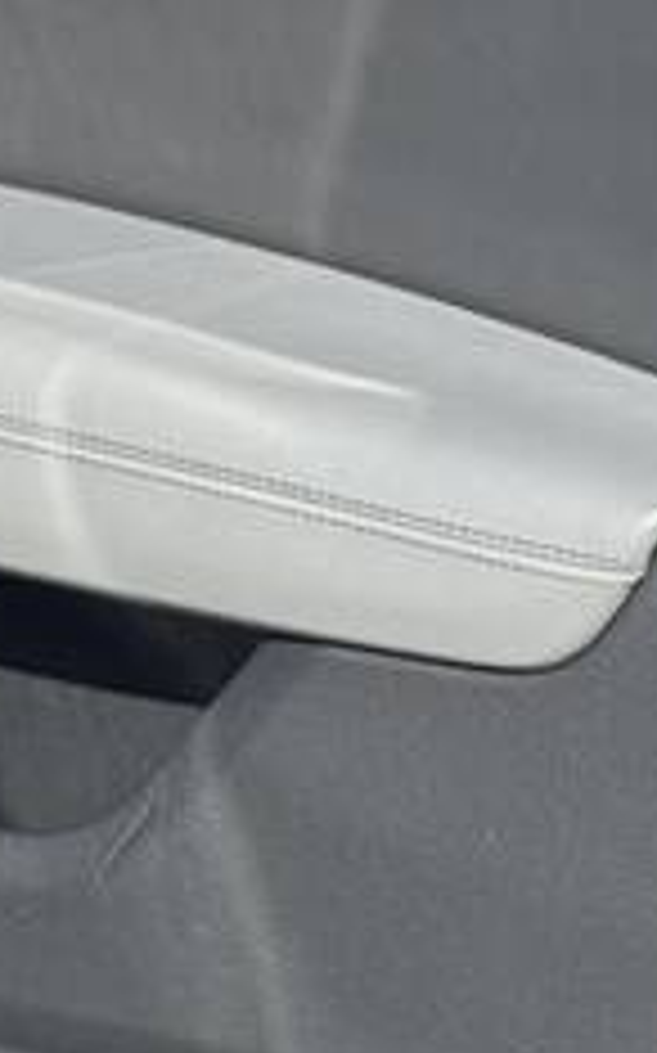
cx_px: 472
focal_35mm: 261
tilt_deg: -14.5
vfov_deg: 8.0
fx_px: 7486
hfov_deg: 5.0
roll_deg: -1.4
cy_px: 364
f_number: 1.78
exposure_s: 1/1724
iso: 64
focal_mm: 6.76
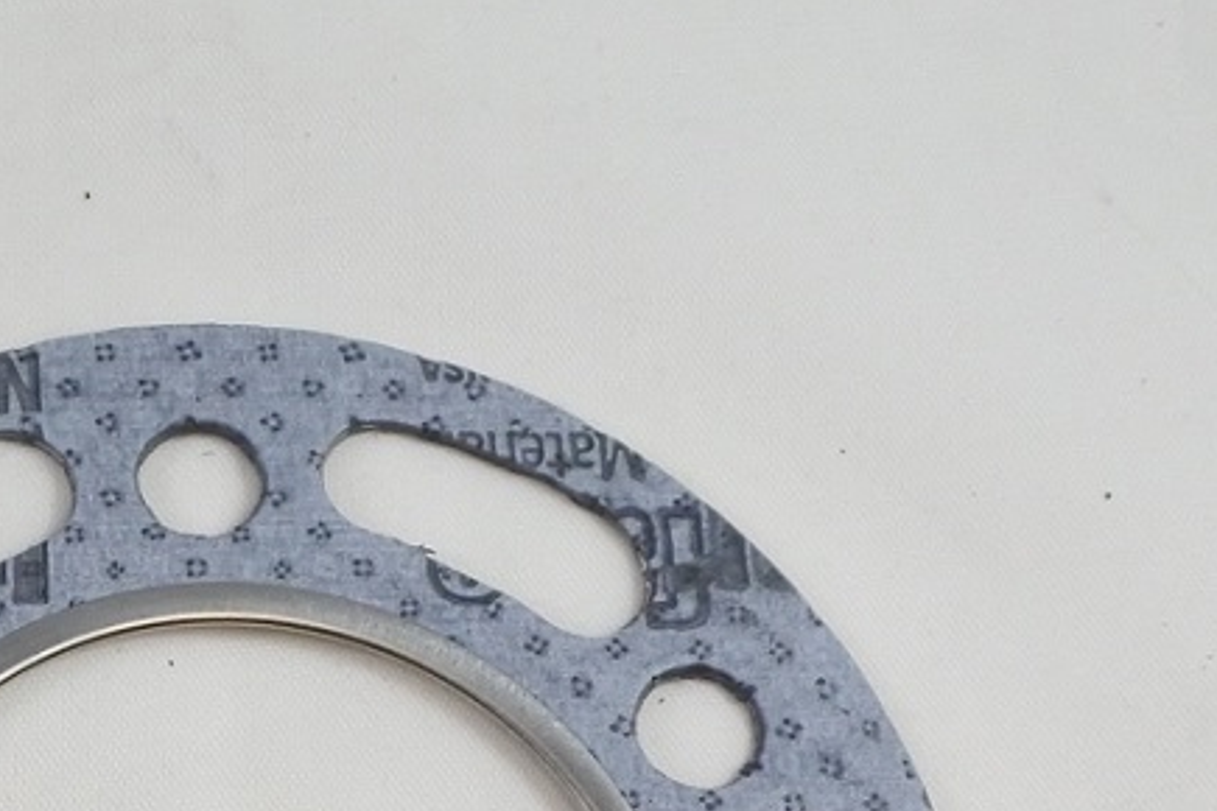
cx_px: -751
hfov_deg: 16.2
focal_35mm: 112
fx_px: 3786
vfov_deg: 12.2
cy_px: 677
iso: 400
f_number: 3.8
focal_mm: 12.6
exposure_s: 1/200
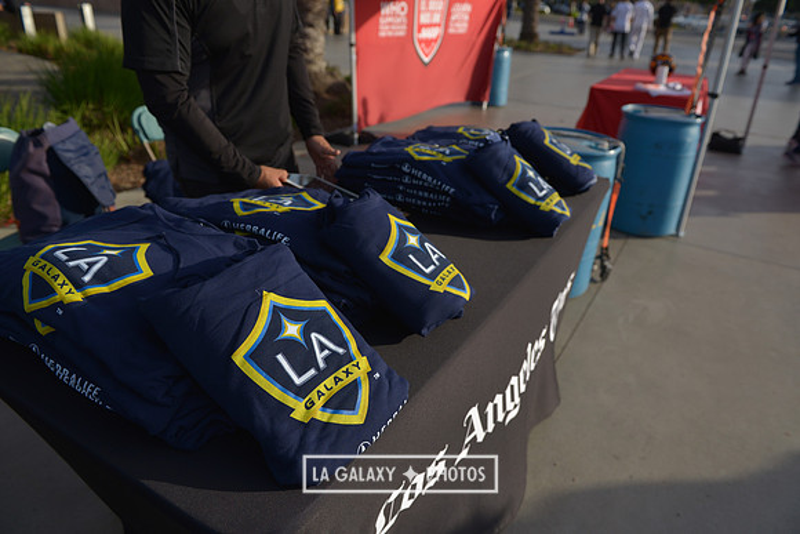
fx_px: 578
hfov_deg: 69.4
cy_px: 267
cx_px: 400
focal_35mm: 26
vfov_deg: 49.6
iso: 200
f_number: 4
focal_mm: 26
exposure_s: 1/2500
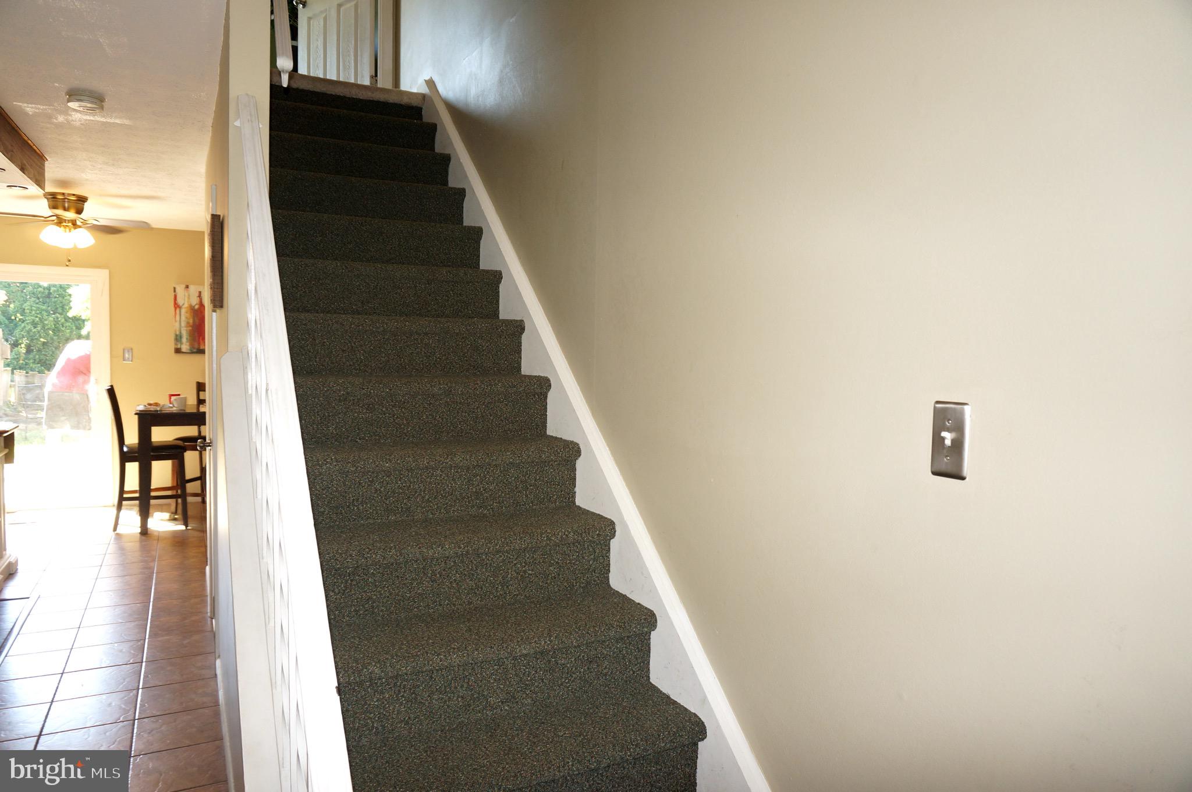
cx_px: 596
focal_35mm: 24
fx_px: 794
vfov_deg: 53.0
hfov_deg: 73.8
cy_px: 396
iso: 320
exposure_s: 1/60
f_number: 4
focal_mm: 16
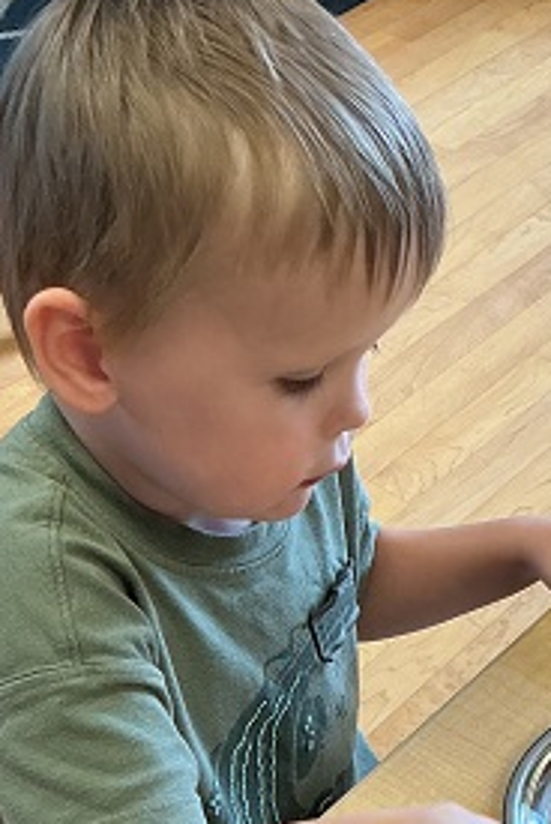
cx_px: 458
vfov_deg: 26.8
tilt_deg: -47.9
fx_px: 1672
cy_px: 731
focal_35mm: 73
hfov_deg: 18.5
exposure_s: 1/60
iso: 40
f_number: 1.8
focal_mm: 3
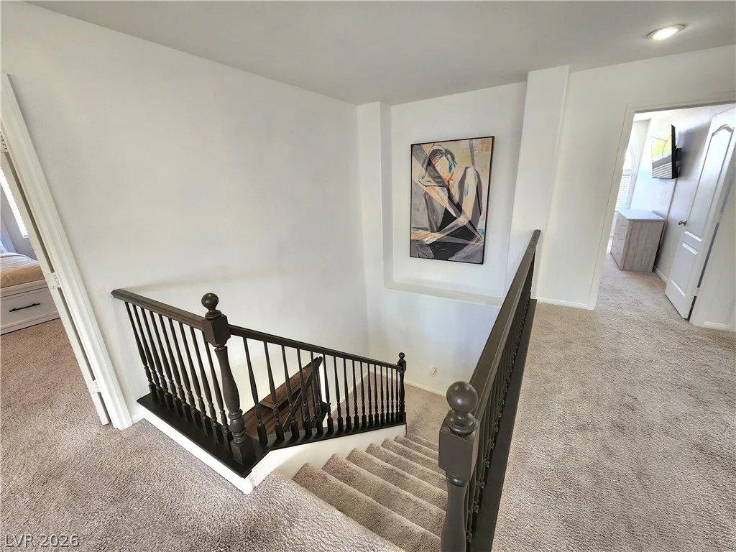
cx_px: 368
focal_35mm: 13
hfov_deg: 106.2
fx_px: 276
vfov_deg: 89.9
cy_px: 276
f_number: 2.2
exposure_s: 1/60.2
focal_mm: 2.2
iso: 125
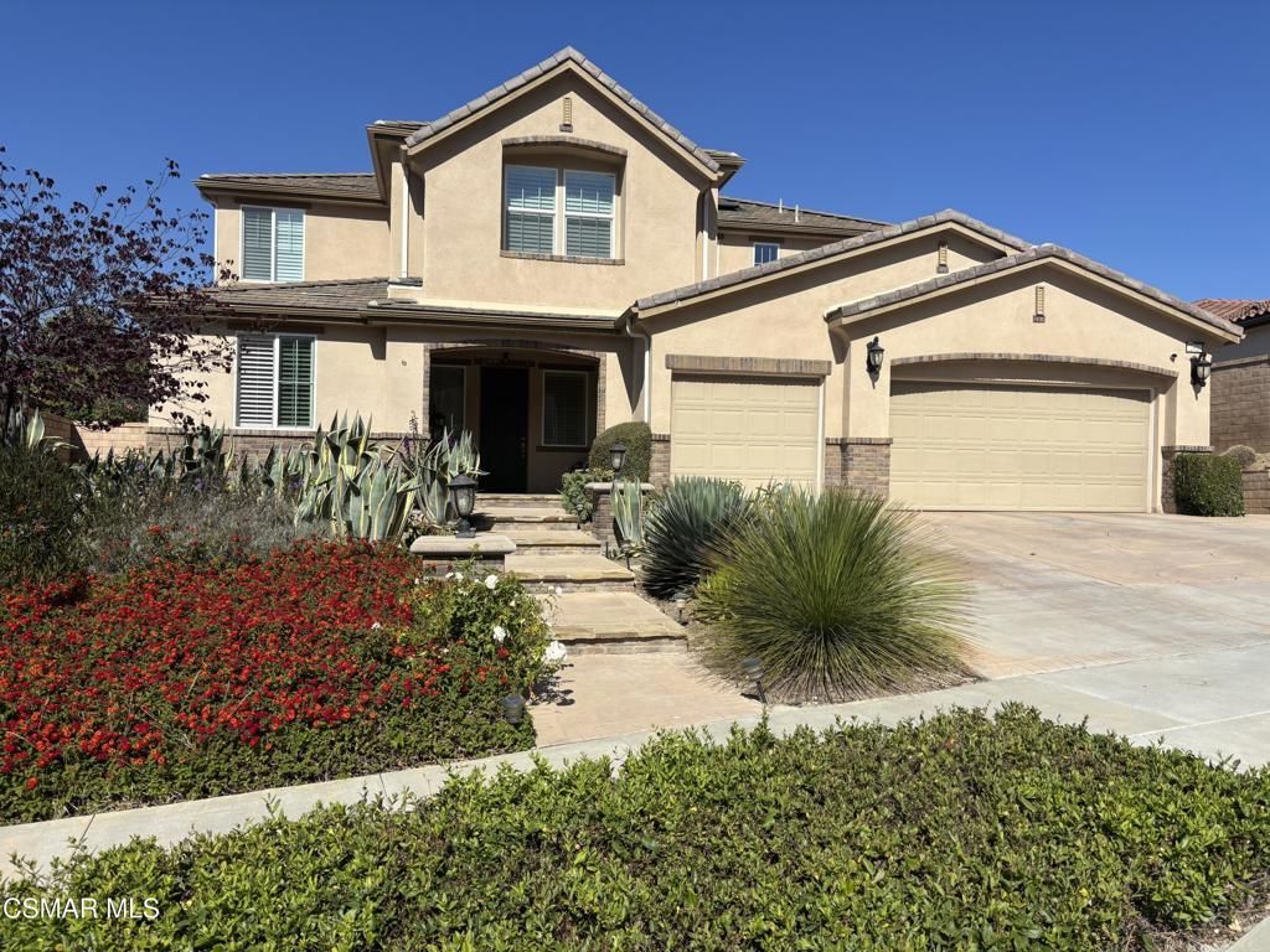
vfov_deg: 53.1
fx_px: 954
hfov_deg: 67.3
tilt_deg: +0.3
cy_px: 476
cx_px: 635
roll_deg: -0.6
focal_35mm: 26
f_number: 1.6
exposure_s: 1/4630
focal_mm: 5.96
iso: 50
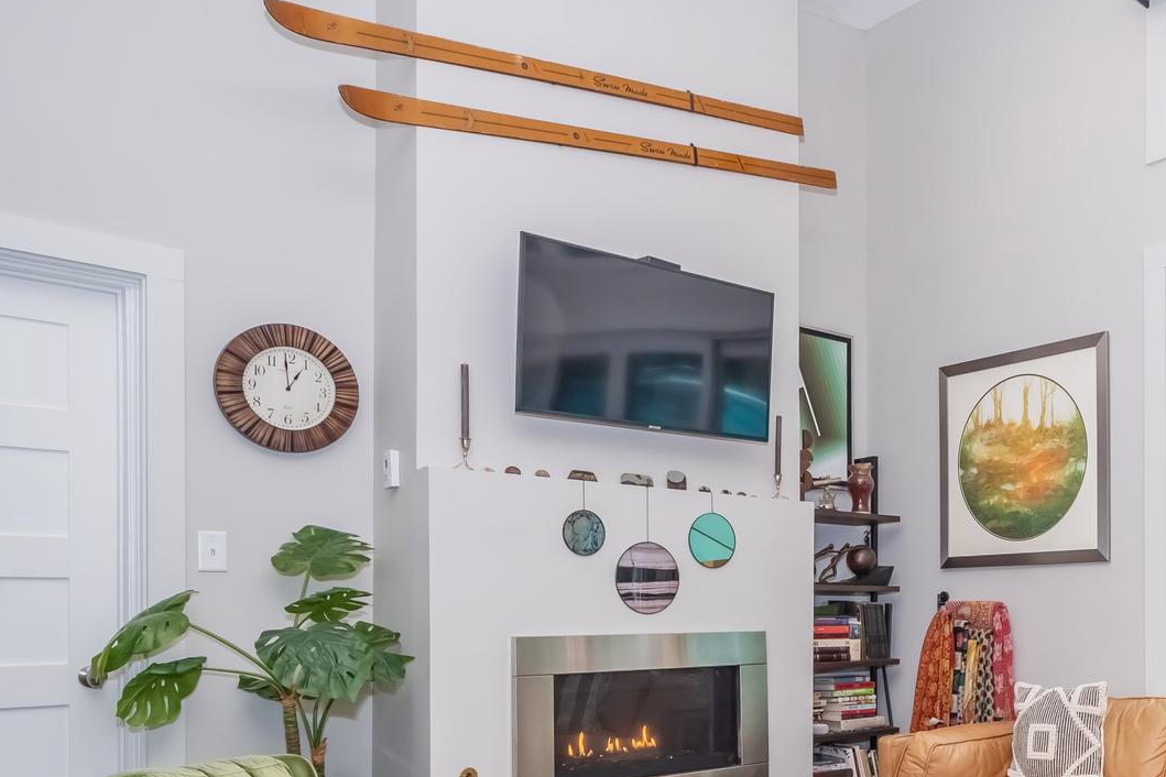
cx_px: 982
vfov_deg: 41.3
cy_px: 704
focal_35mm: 29
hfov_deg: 57.4
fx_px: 939
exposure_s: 1/125
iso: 640
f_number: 5.6
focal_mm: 10
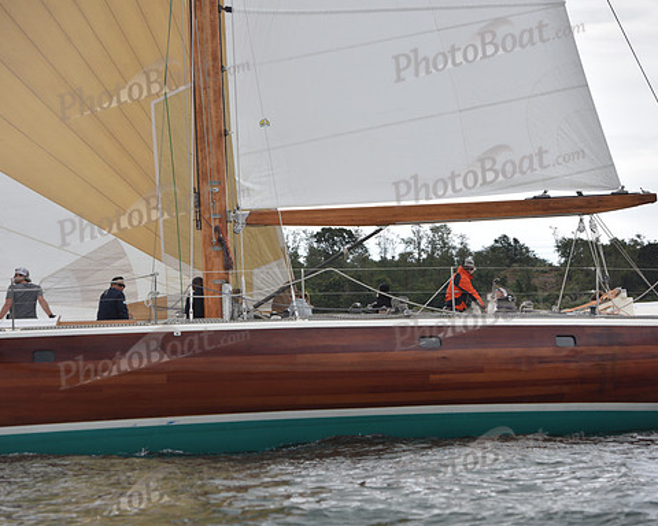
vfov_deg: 10.1
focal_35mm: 153
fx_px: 2980
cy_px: 264
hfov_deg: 12.6
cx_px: 322
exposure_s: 1/1000
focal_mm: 135
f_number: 5
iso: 400
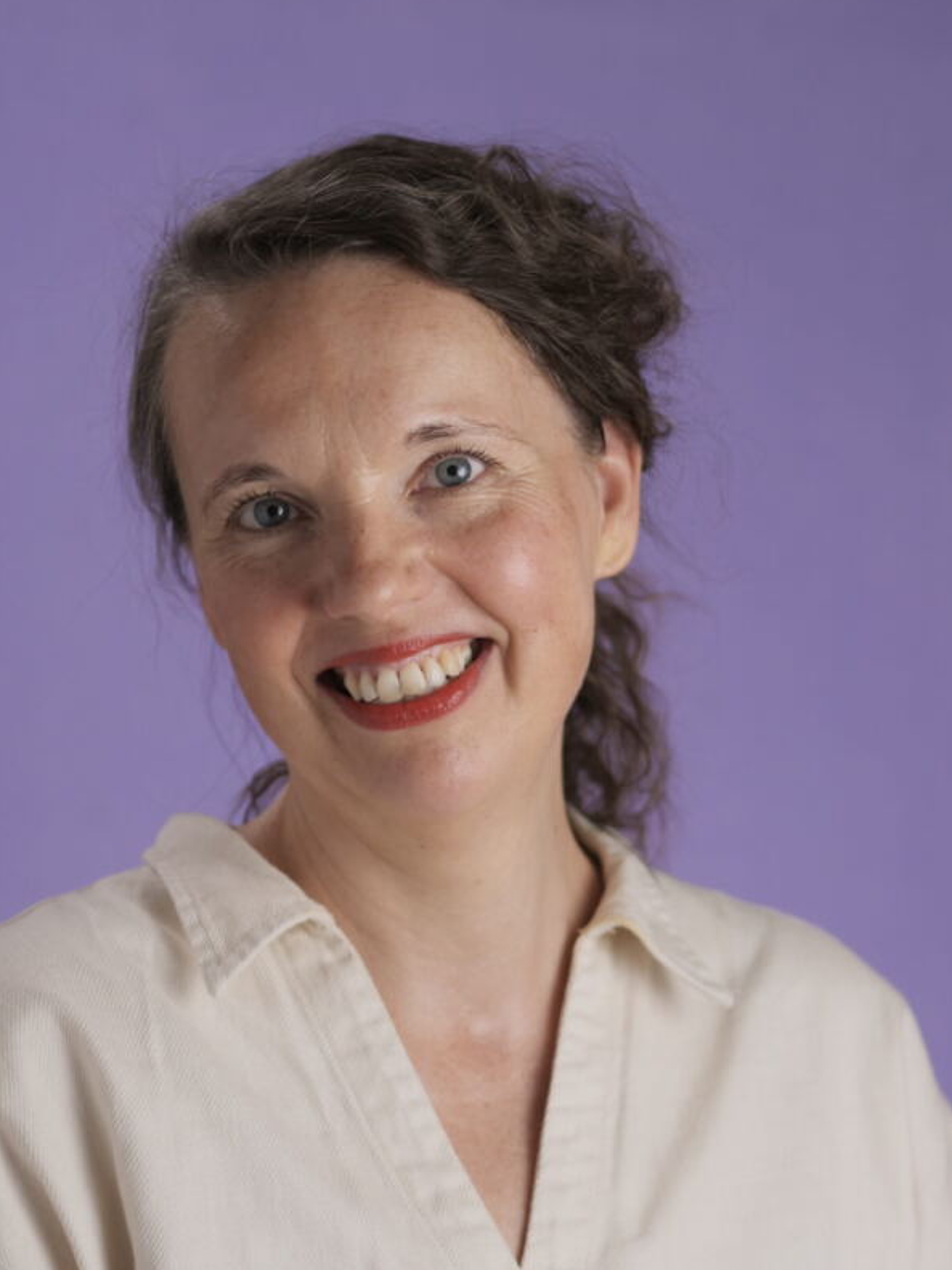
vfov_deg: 21.5
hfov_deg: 16.2
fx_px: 3338
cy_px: 633
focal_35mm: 91
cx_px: 478
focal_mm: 45
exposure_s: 1/250
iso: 200
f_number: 1.8
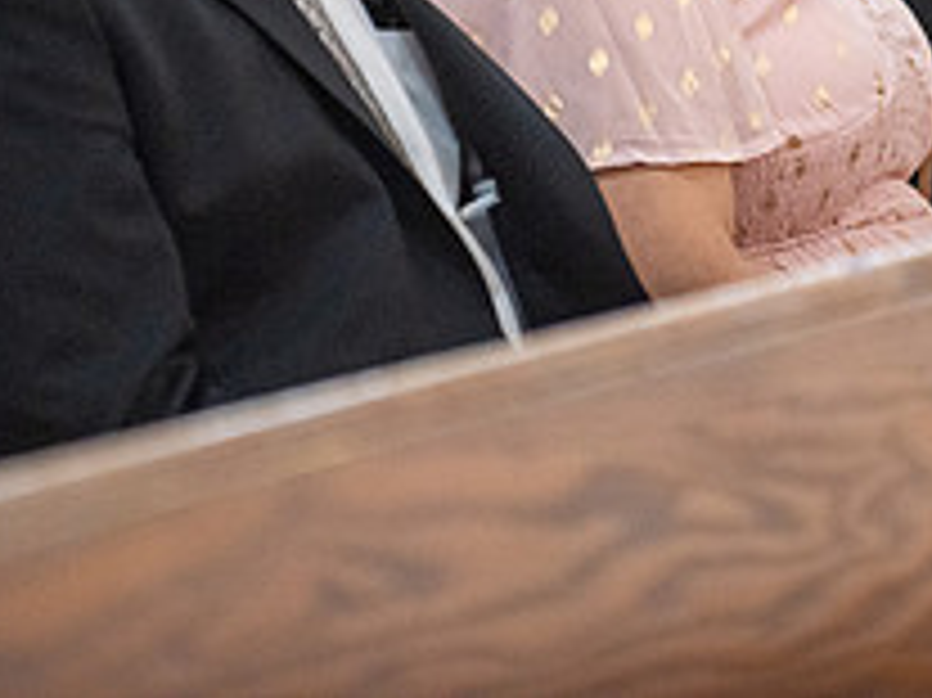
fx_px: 14504
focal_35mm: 539
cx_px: 630
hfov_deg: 3.7
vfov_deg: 2.8
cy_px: -169
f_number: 2.8
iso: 2000
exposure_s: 1/200
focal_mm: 200
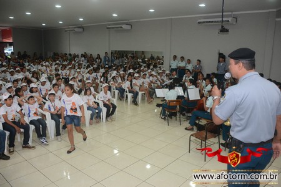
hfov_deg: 61.9
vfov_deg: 43.6
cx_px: 140
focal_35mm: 30
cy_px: 94
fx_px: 234
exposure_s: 1/125
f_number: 3.5
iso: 1600
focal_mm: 20
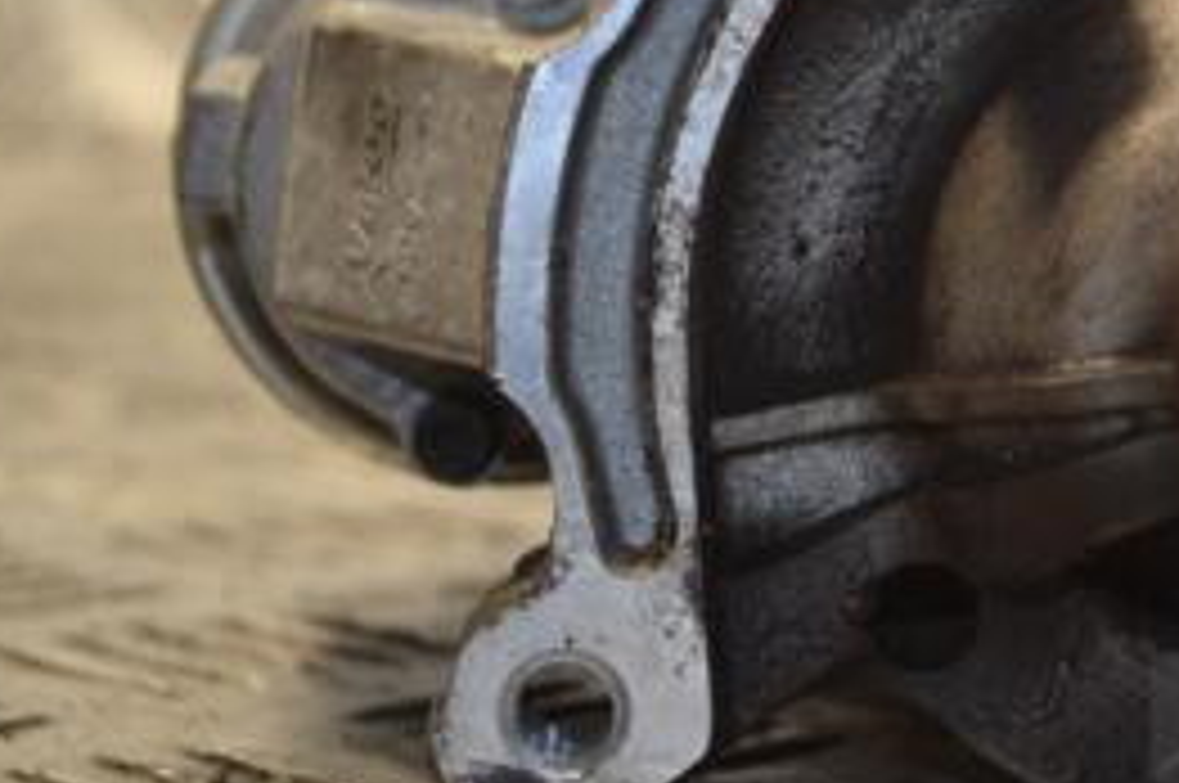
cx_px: 1066
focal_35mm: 189
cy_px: 122
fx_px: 6187
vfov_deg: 7.2
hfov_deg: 10.8
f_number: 5.6
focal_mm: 55
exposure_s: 1/60
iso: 450
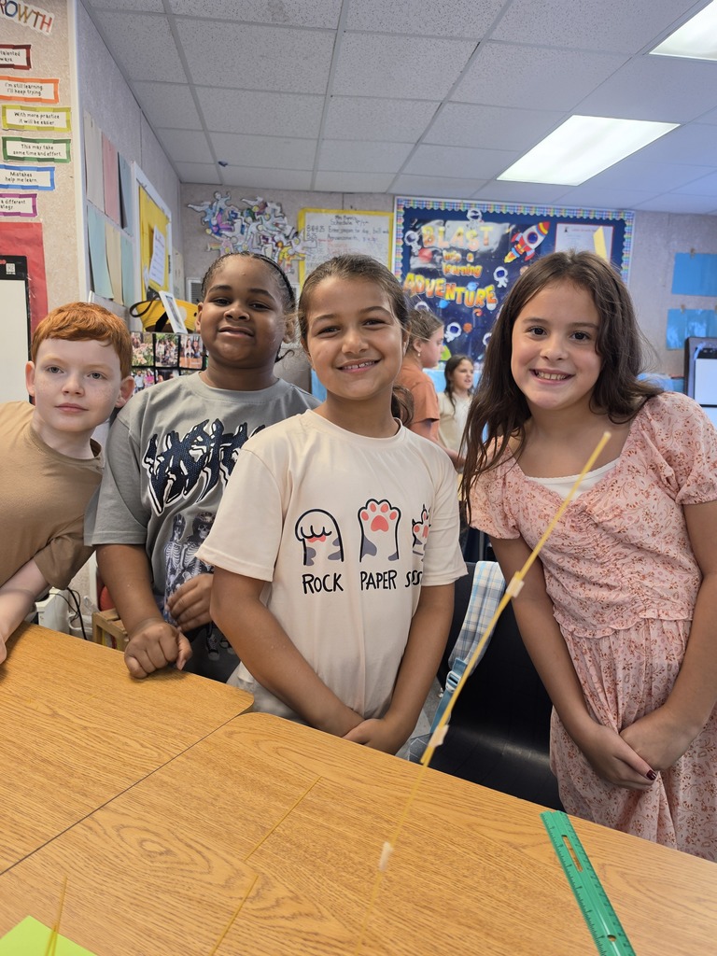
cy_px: 478
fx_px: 635
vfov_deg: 73.9
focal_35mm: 23
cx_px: 358
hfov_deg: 58.9
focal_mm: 6.5
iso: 64
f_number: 1.4
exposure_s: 1/120
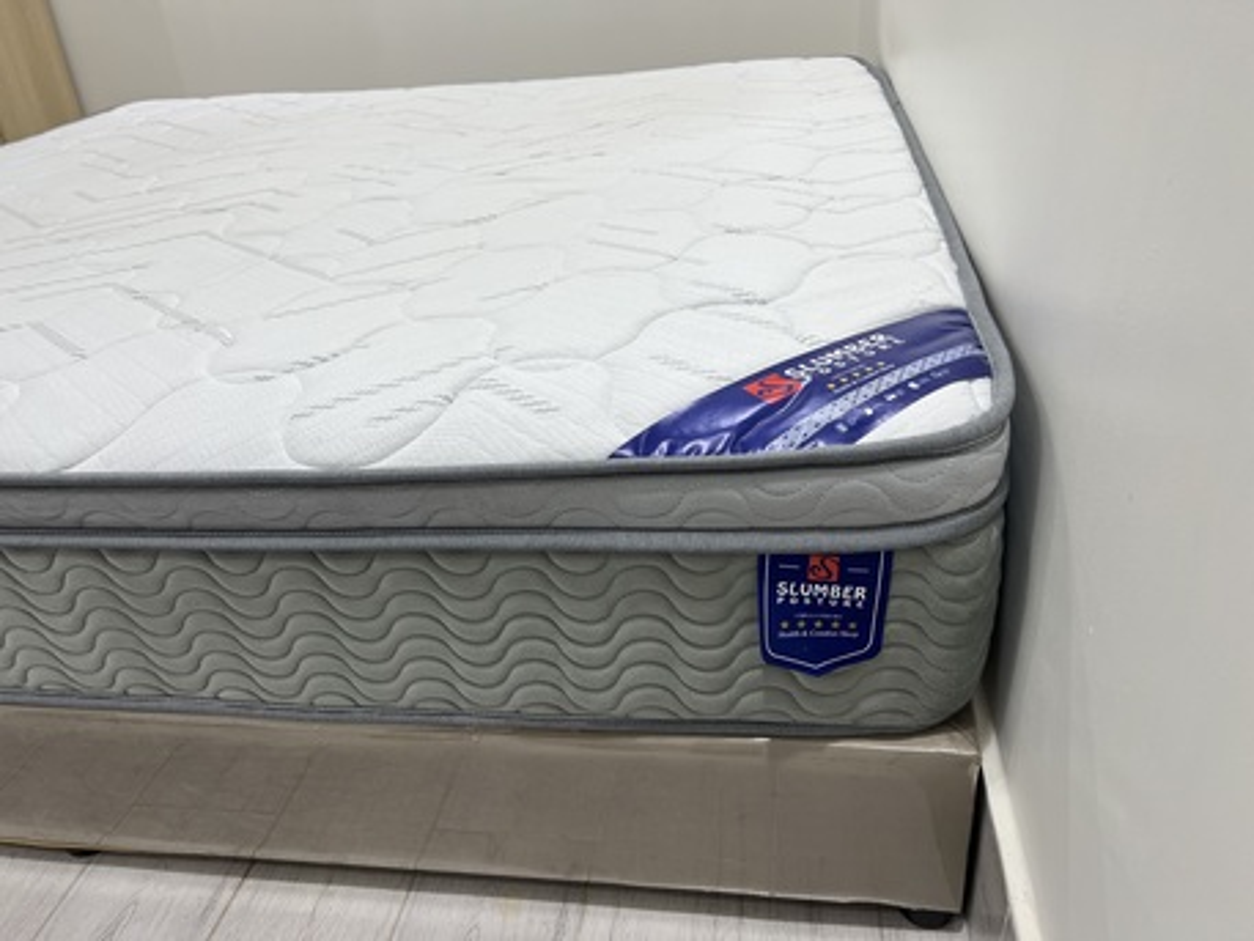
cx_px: 627
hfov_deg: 67.3
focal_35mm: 26
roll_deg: +5.2
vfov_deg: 53.1
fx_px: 942
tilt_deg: -30.3
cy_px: 470
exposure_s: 1/120
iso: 80
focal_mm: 5.7
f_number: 1.5
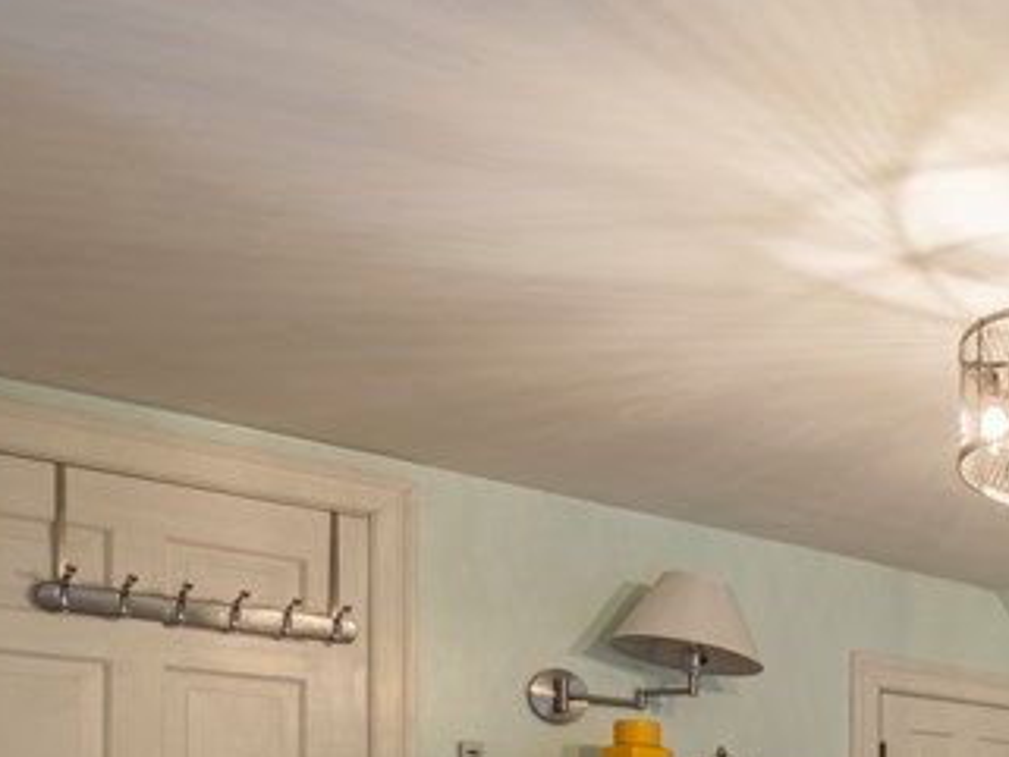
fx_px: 1341
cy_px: 765
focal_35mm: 46
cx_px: 1367
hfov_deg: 30.6
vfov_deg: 29.4
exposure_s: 1/3
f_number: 10
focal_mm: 10
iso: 100
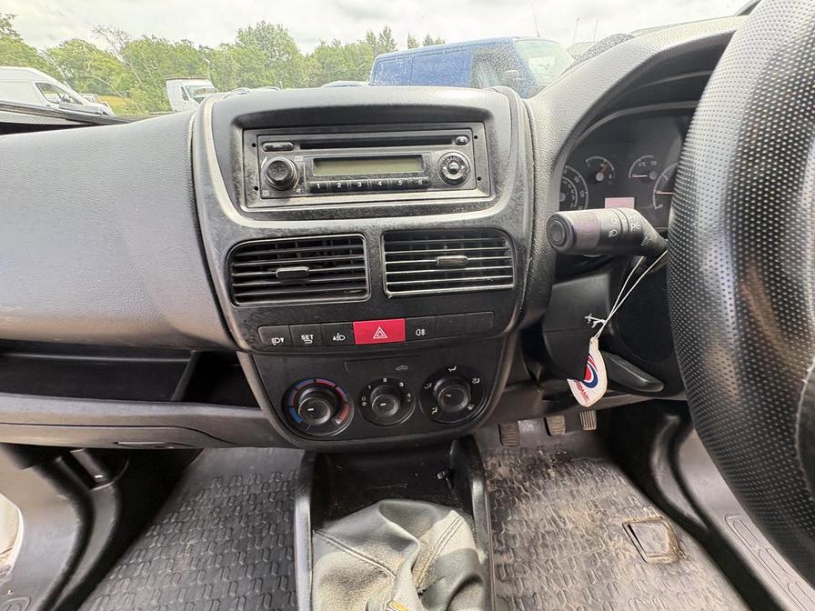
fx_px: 330
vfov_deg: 85.7
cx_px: 408
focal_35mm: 14
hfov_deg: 102.1
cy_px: 306
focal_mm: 2.22
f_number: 2.2
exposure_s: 1/108
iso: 125
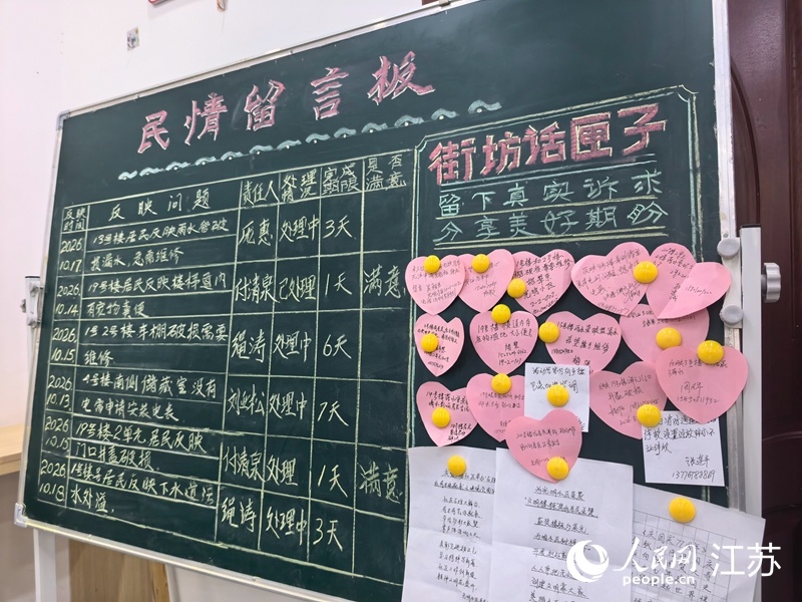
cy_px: 301
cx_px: 401
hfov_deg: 71.6
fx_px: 556
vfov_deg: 56.8
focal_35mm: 24
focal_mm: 5.75
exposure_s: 1/100
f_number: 1.4
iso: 80
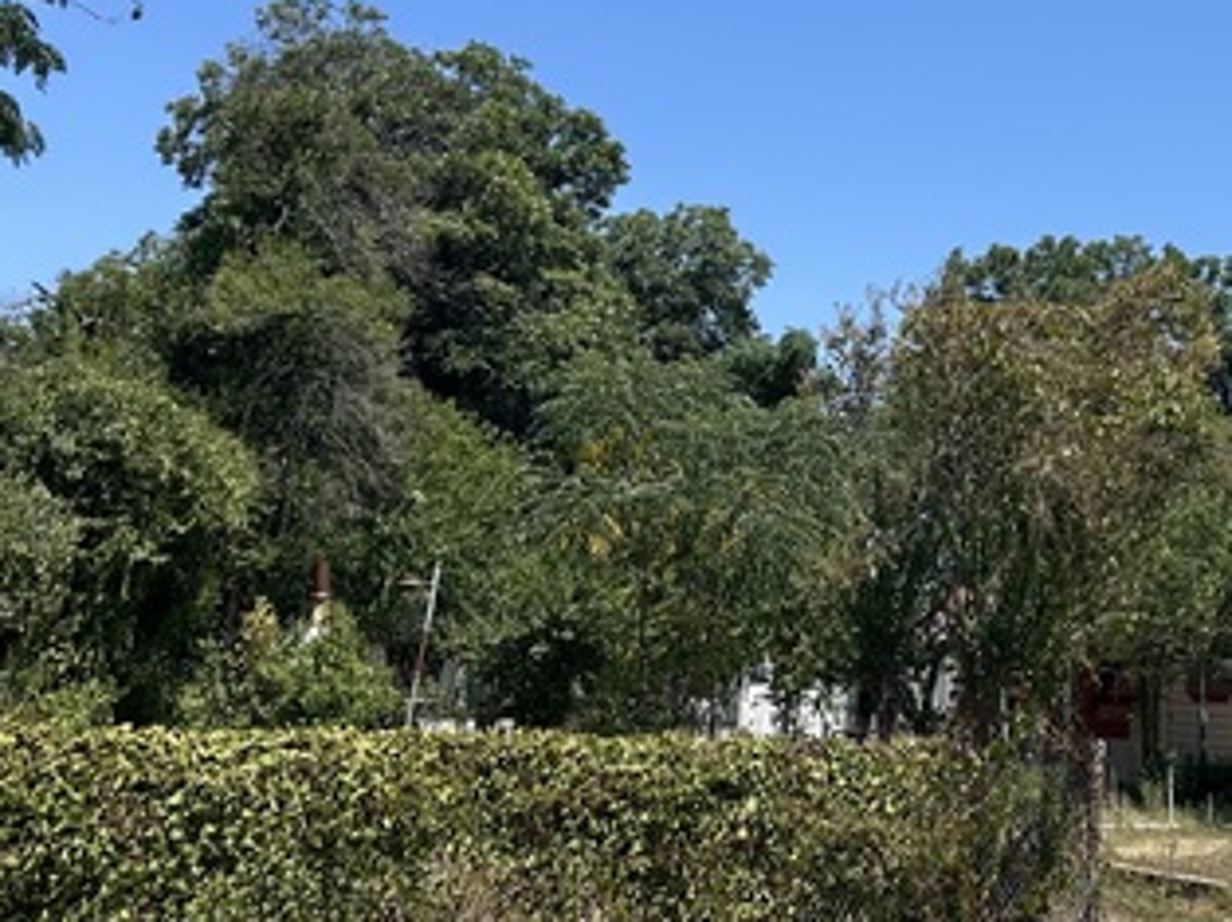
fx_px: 1885
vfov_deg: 27.3
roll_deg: -2.2
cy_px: 286
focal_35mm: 53
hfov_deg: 35.4
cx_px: 918
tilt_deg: +11.9
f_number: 1.5
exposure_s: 1/3571
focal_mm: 5.7
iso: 50
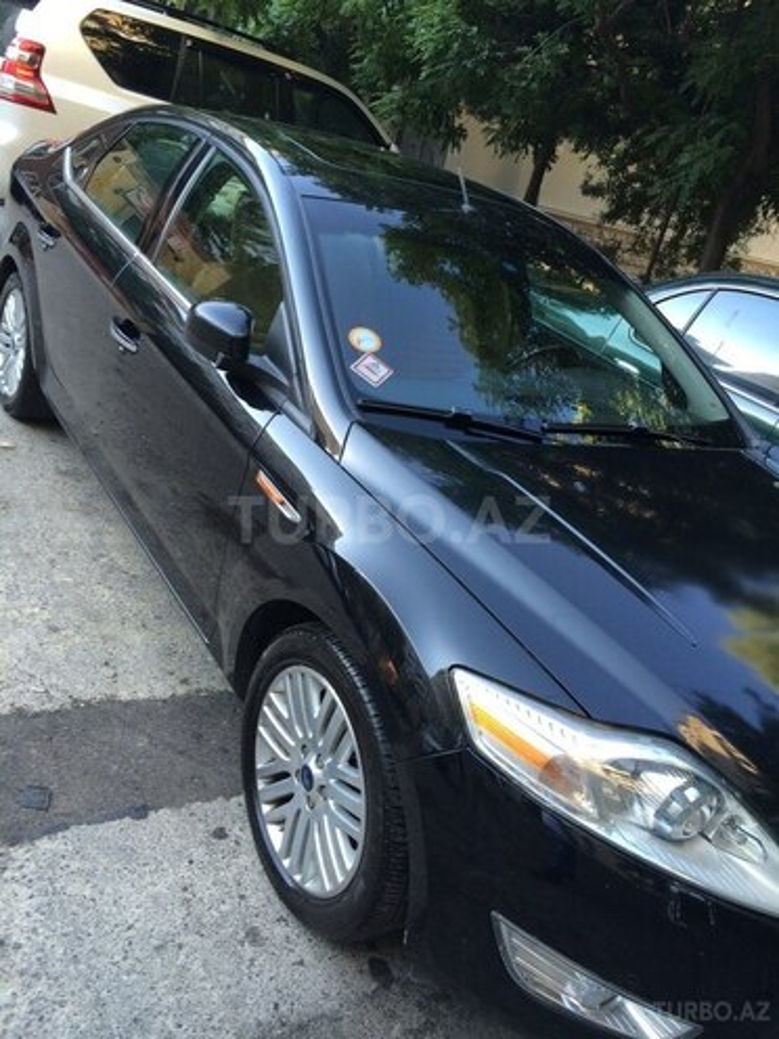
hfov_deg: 48.2
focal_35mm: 29
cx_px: 390
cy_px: 520
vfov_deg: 61.7
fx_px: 870
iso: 64
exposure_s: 1/100
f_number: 2.2
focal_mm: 4.15
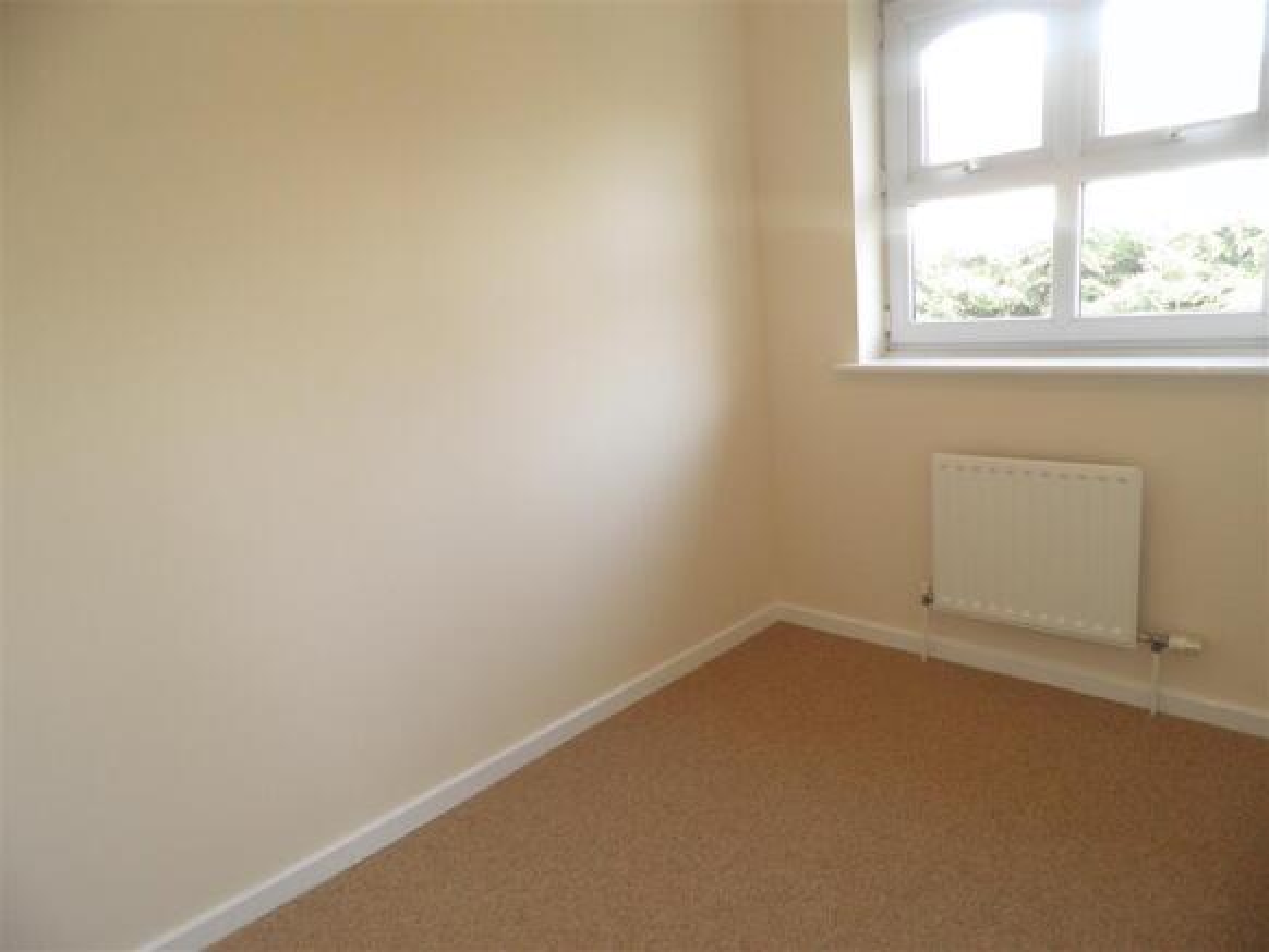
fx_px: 880
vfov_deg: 56.9
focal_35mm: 24
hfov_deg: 71.6
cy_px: 476
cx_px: 634
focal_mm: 4.3
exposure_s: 1/30
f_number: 3.3
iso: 100
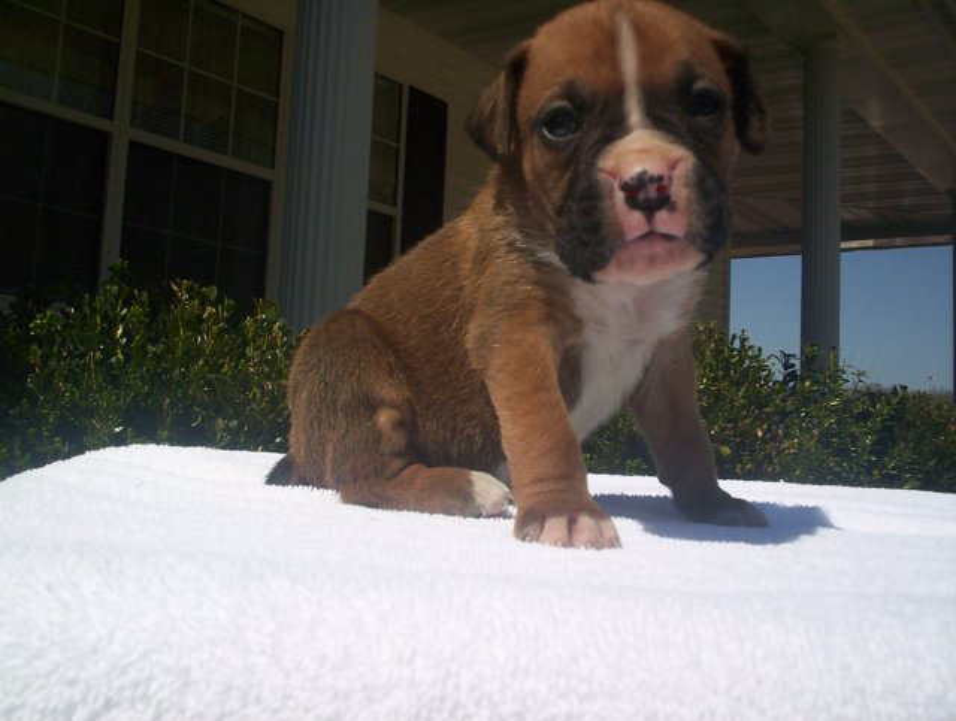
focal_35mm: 38
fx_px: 1052
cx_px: 478
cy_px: 360
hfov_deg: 48.9
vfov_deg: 37.9
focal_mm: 4.99
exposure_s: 1/2000
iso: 100
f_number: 4.5
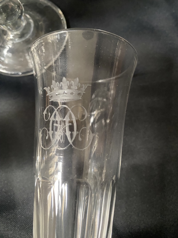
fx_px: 171
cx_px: 89
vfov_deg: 69.4
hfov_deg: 54.9
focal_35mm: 25
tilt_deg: -77.0
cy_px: 119
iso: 800
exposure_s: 1/30
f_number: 1.8
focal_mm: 4.25
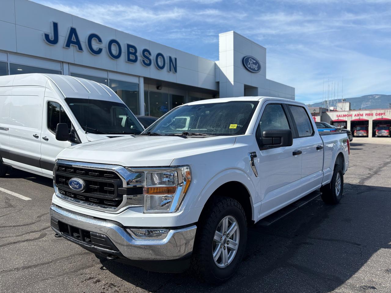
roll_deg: +0.4
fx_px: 294
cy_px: 146
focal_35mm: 26
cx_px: 196
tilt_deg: -3.9
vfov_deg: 53.1
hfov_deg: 67.3
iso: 50
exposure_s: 1/3448
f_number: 1.6
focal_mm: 5.96
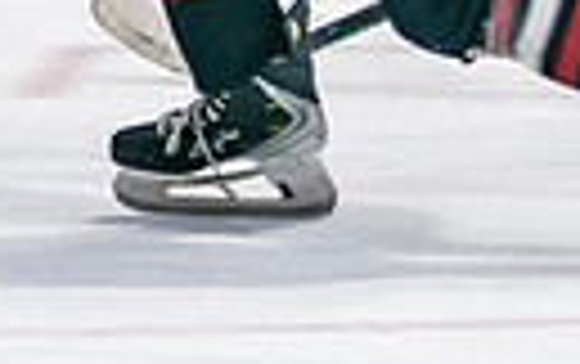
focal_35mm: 937
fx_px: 14830
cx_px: -535
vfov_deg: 1.4
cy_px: -232
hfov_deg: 2.2
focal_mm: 100
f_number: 2.8
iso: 320
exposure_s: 1/640
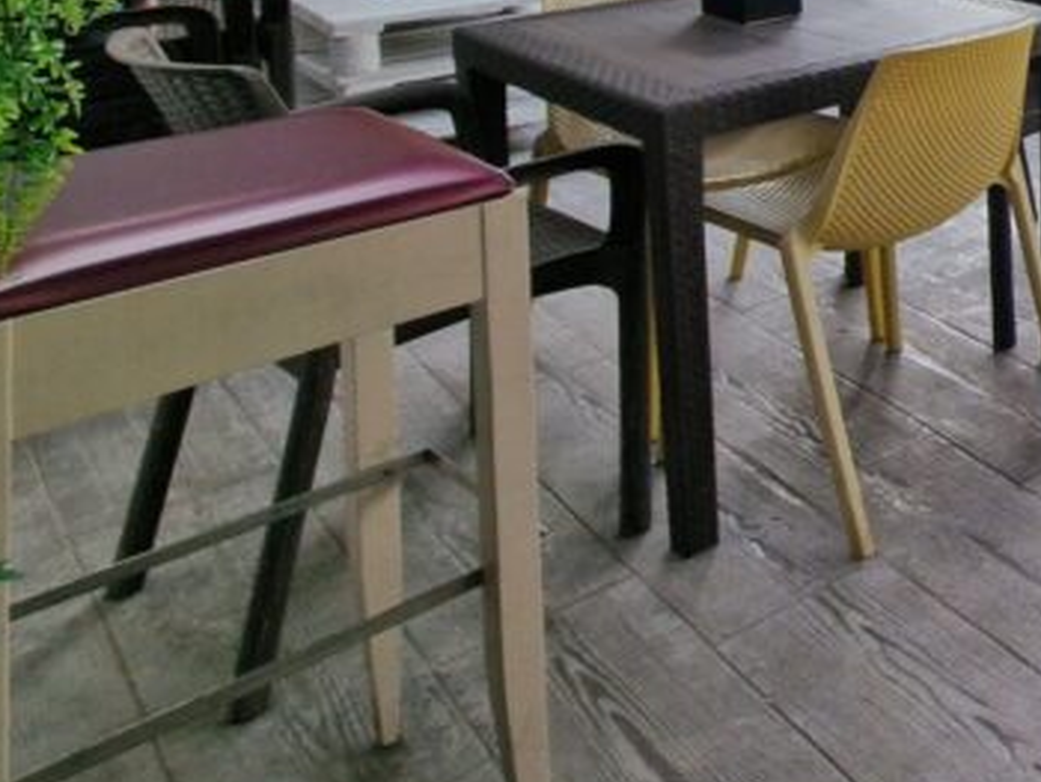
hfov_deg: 31.9
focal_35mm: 38
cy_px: -178
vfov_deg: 31.2
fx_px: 1144
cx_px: 1454
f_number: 2.2
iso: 50
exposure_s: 1/100
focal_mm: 2.2
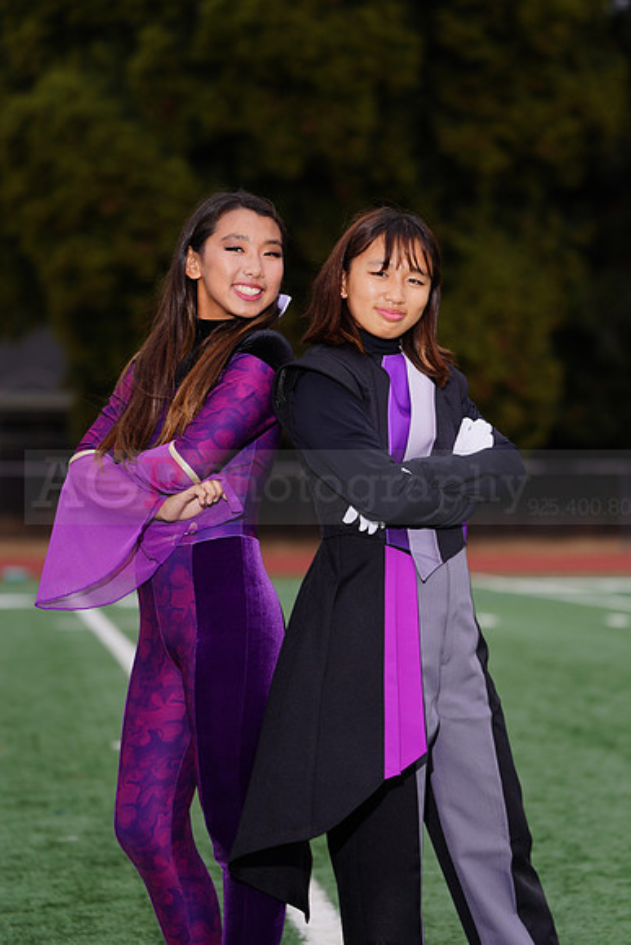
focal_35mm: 189
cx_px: 316
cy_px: 472
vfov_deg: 10.9
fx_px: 4966
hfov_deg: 7.3
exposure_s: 1/200
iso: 200
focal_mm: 189
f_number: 5.6
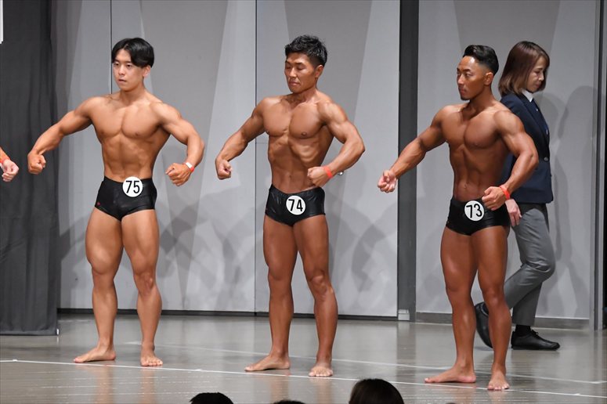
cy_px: 202
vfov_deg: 6.3
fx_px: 3657
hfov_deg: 9.5
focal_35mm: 217
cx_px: 304
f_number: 5.6
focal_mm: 145
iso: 6400
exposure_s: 1/400
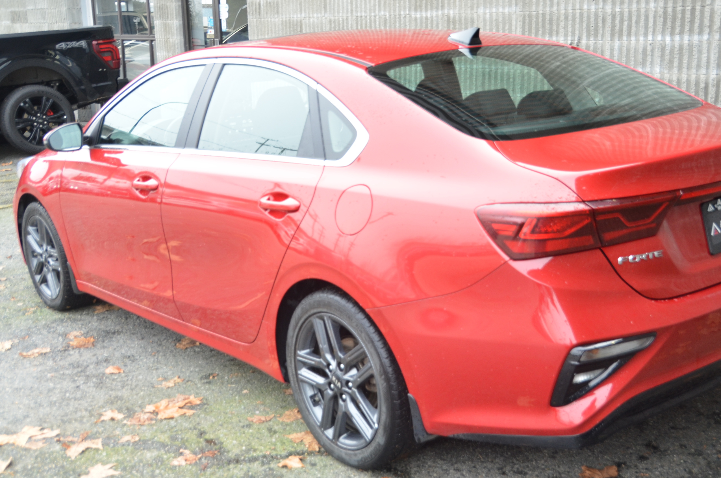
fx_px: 919
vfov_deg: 29.1
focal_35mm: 46
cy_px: 234
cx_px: 410
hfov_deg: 42.7
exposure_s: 1/80
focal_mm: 24
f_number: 4.5
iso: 400
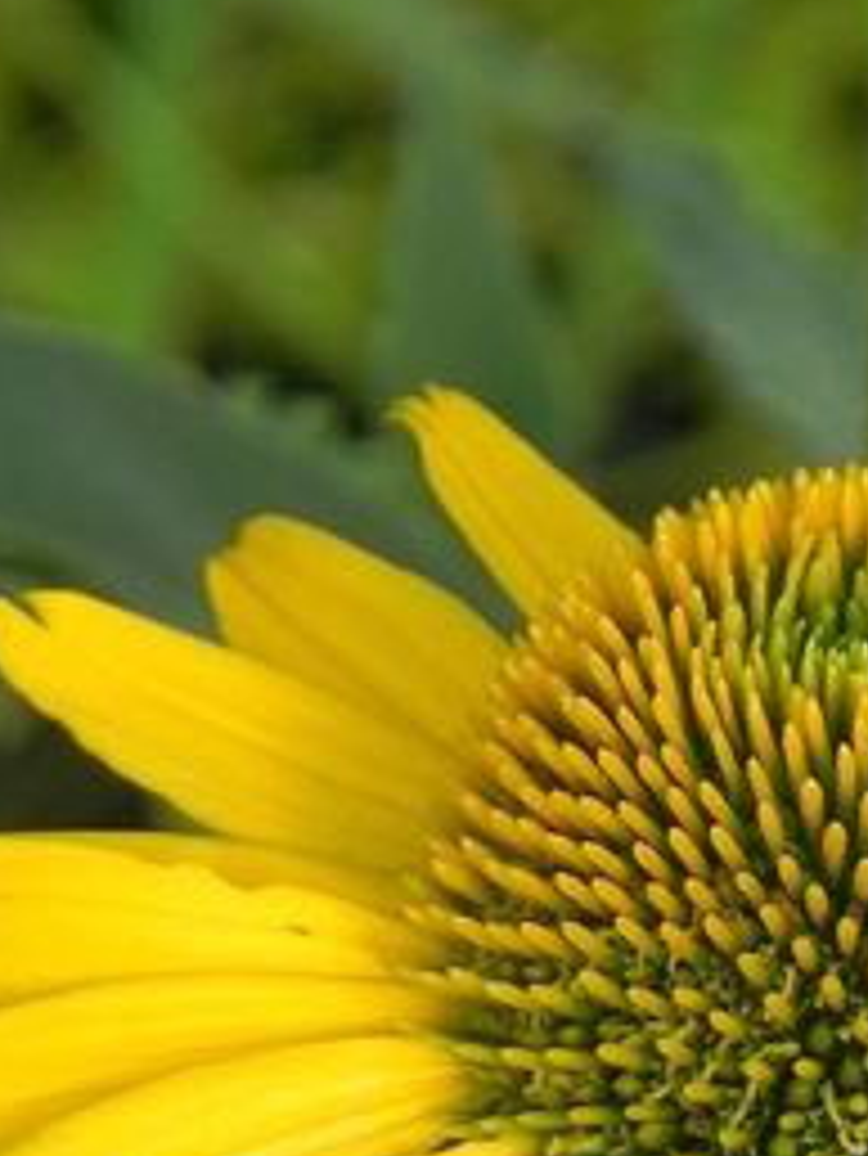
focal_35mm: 768
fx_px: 25656
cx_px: 895
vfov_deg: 2.6
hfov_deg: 1.9
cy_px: 936
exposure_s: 1/400
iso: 160
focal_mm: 44
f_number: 5
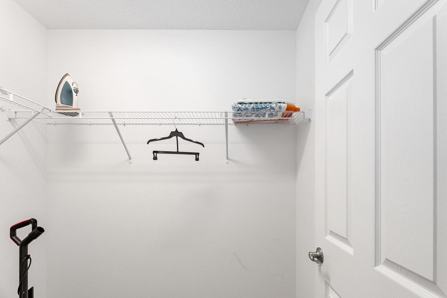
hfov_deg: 93.3
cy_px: 180
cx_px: 230
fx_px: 211
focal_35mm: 17
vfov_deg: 69.7
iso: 320
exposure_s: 1/30
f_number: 8
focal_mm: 14
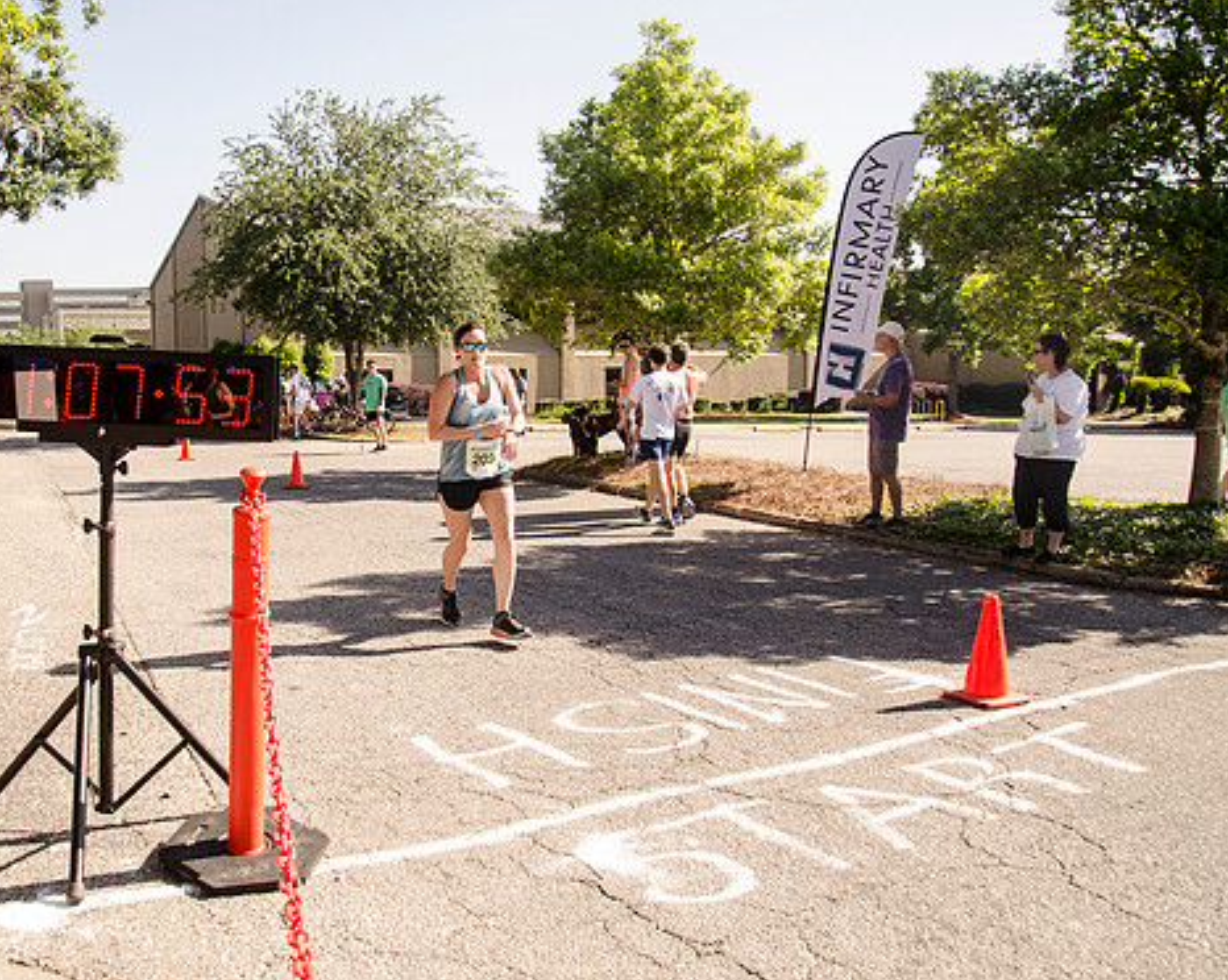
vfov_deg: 51.5
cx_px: 493
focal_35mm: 28
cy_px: 482
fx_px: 1017
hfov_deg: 61.7
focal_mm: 16
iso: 640
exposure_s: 1/1600
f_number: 5
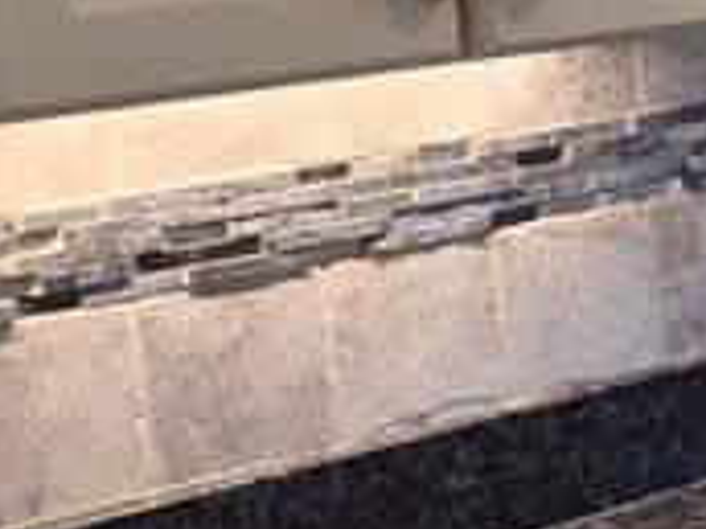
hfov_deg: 11.0
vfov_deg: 10.8
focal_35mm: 137
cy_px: 57
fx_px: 2794
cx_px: 1929
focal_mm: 5.4
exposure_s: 1/64
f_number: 1.8
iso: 125
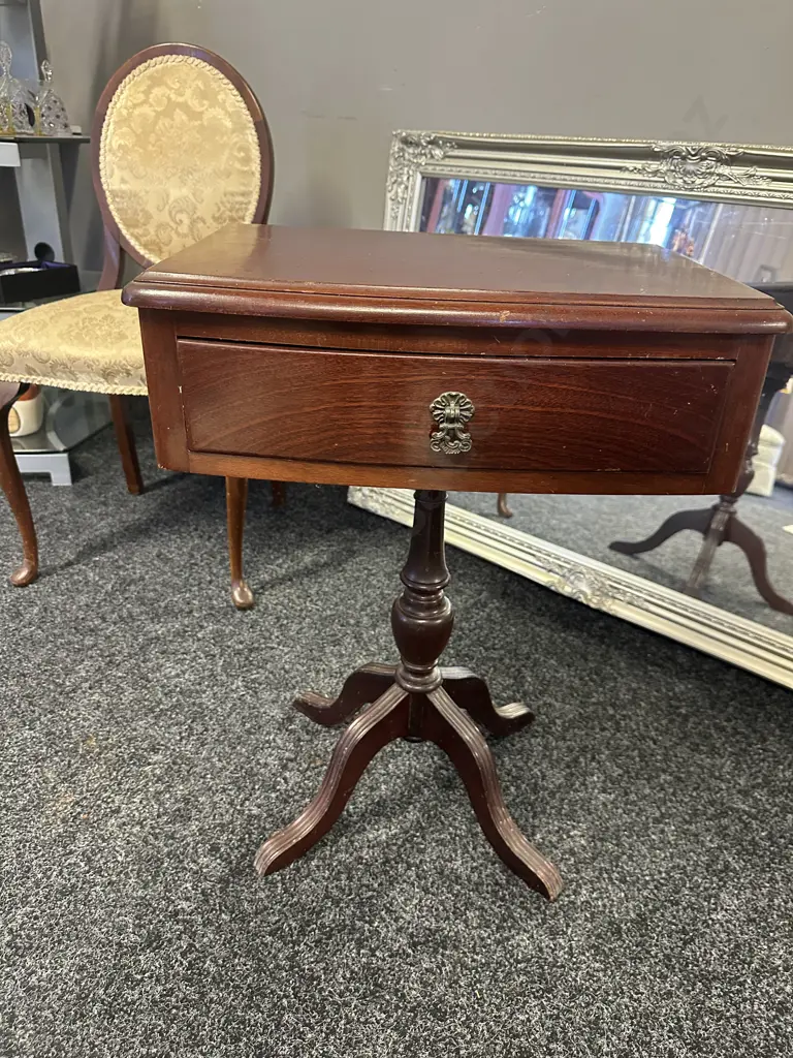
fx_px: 733
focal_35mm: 24
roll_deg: -2.6
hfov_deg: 56.8
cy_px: 529
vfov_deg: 71.6
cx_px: 396
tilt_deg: -26.9
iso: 500
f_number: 1.78
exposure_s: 1/50
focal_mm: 6.86
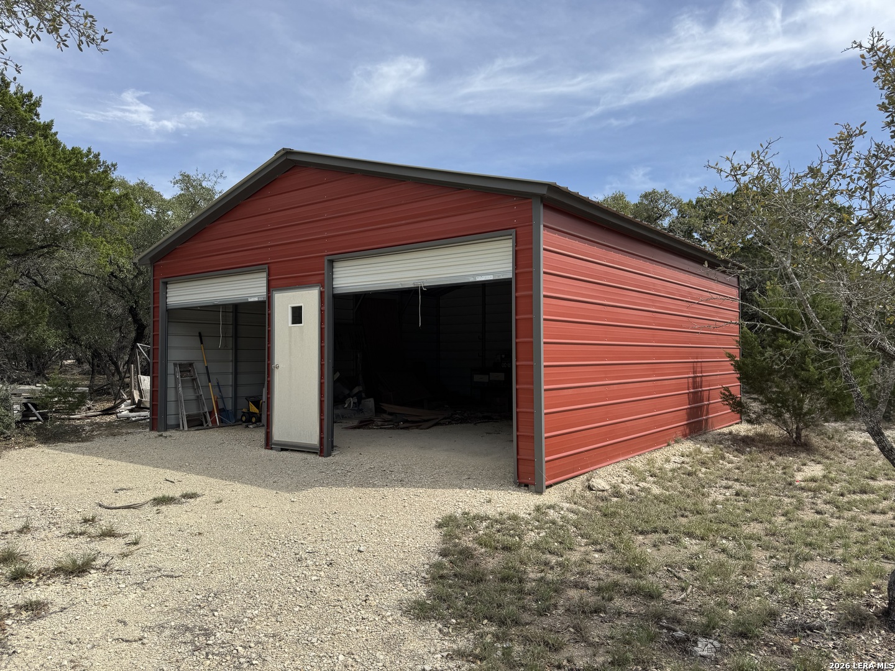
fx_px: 621
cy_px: 336
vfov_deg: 56.8
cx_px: 448
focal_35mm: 24
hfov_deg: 71.6
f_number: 1.78
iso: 80
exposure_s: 1/3802
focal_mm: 6.76
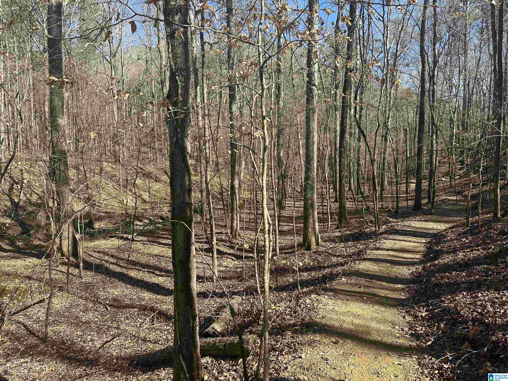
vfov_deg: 56.8
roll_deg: +0.2
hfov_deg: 71.6
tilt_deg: -3.3
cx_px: 254
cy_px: 190
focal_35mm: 24
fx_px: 352
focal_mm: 6.86
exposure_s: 1/1131
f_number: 1.78
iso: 80
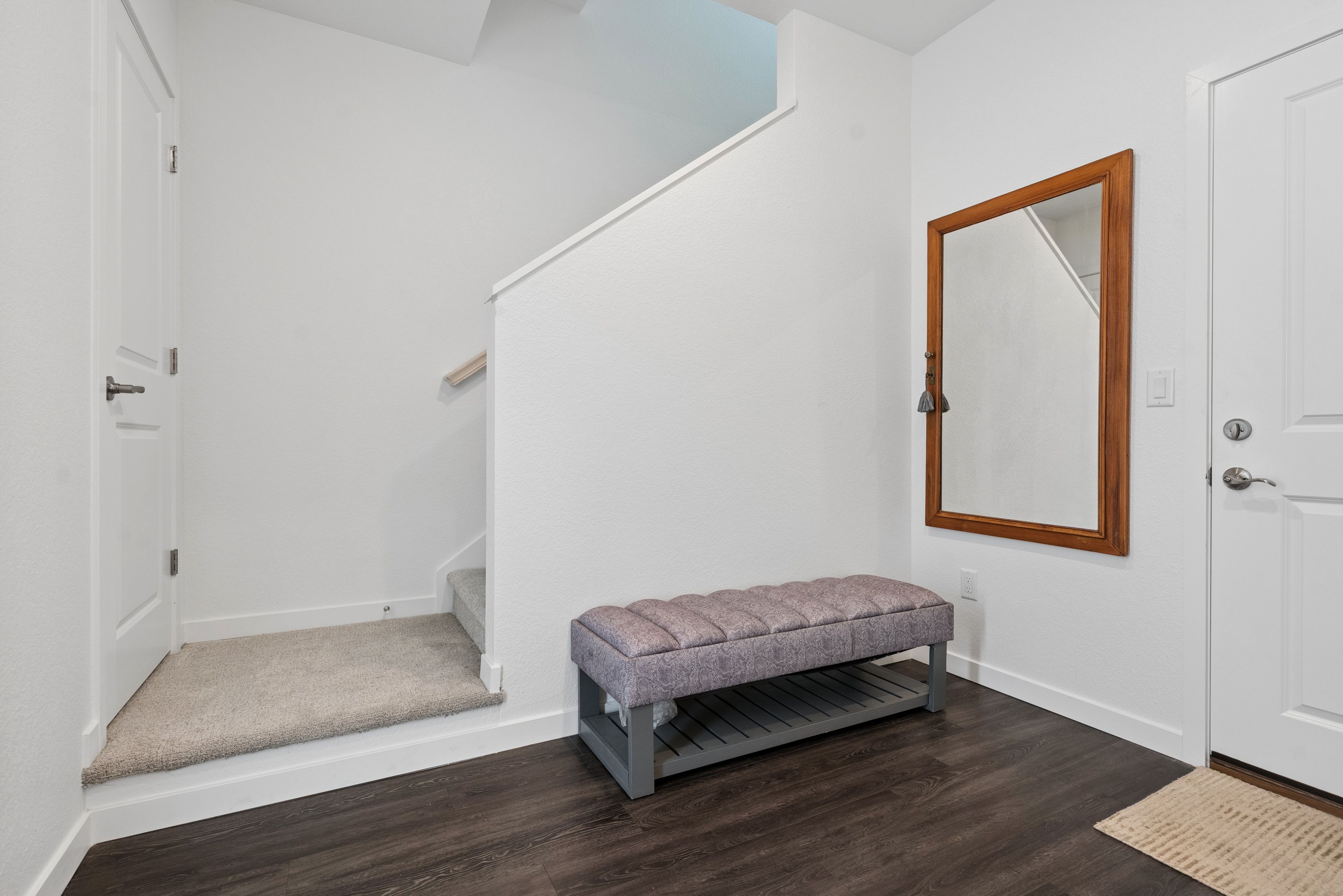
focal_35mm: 17
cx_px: 672
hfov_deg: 93.2
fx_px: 635
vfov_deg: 70.5
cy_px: 448
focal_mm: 17
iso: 640
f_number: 8
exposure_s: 1/25
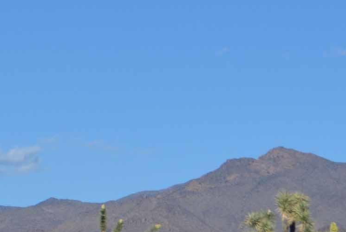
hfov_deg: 8.4
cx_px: -160
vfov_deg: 5.7
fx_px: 2318
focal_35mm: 241
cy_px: 128
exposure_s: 1/2000
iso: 400
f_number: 8
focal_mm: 40
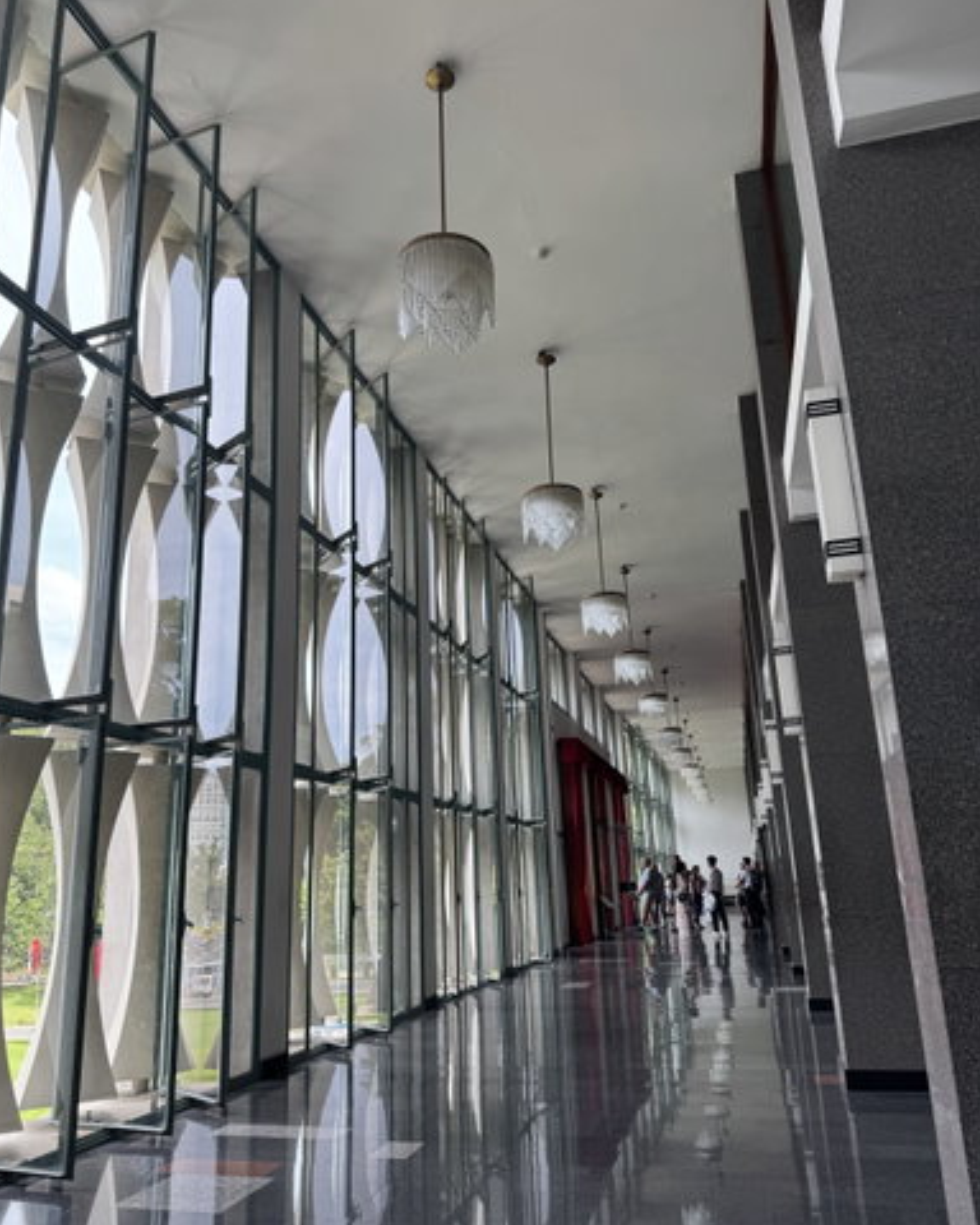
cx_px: 477
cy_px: 606
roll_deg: +1.4
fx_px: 943
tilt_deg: +16.7
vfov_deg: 66.0
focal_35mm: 26
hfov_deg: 54.9
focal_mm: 6.76
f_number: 1.78
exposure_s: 1/216
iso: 64
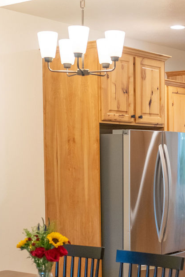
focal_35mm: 86
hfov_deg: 15.8
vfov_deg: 23.4
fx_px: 662
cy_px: 208
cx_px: 154
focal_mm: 35
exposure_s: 1/250
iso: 800
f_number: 3.2
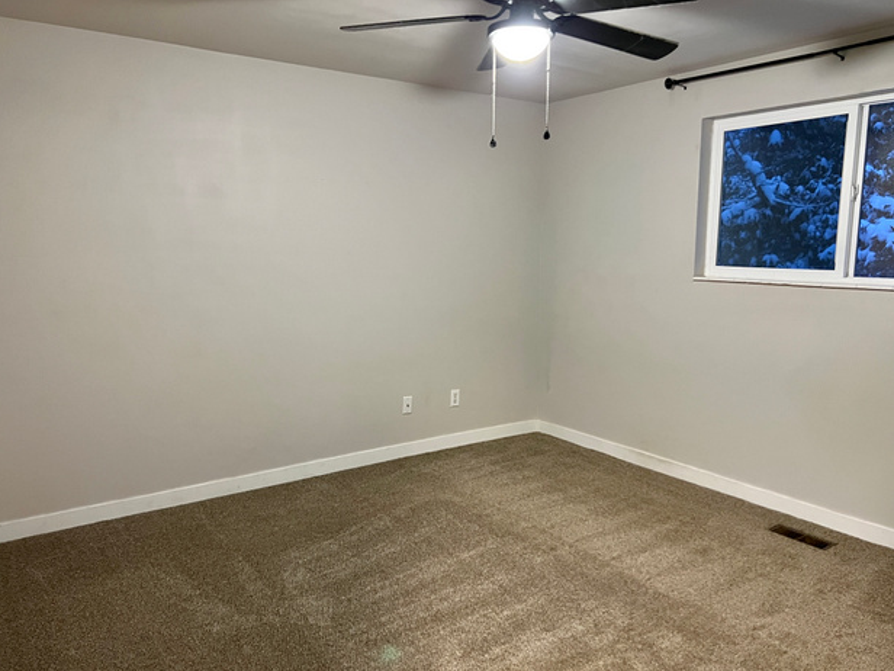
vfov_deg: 51.3
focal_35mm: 27
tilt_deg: -8.9
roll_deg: -0.1
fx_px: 697
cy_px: 347
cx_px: 454
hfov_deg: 65.3
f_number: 1.5
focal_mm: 5.7
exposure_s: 1/40
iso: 500
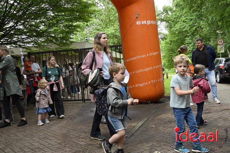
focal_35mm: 40
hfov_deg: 48.5
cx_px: 115
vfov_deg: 33.3
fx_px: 255
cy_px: 76
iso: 8000
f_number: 13
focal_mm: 40
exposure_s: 1/640
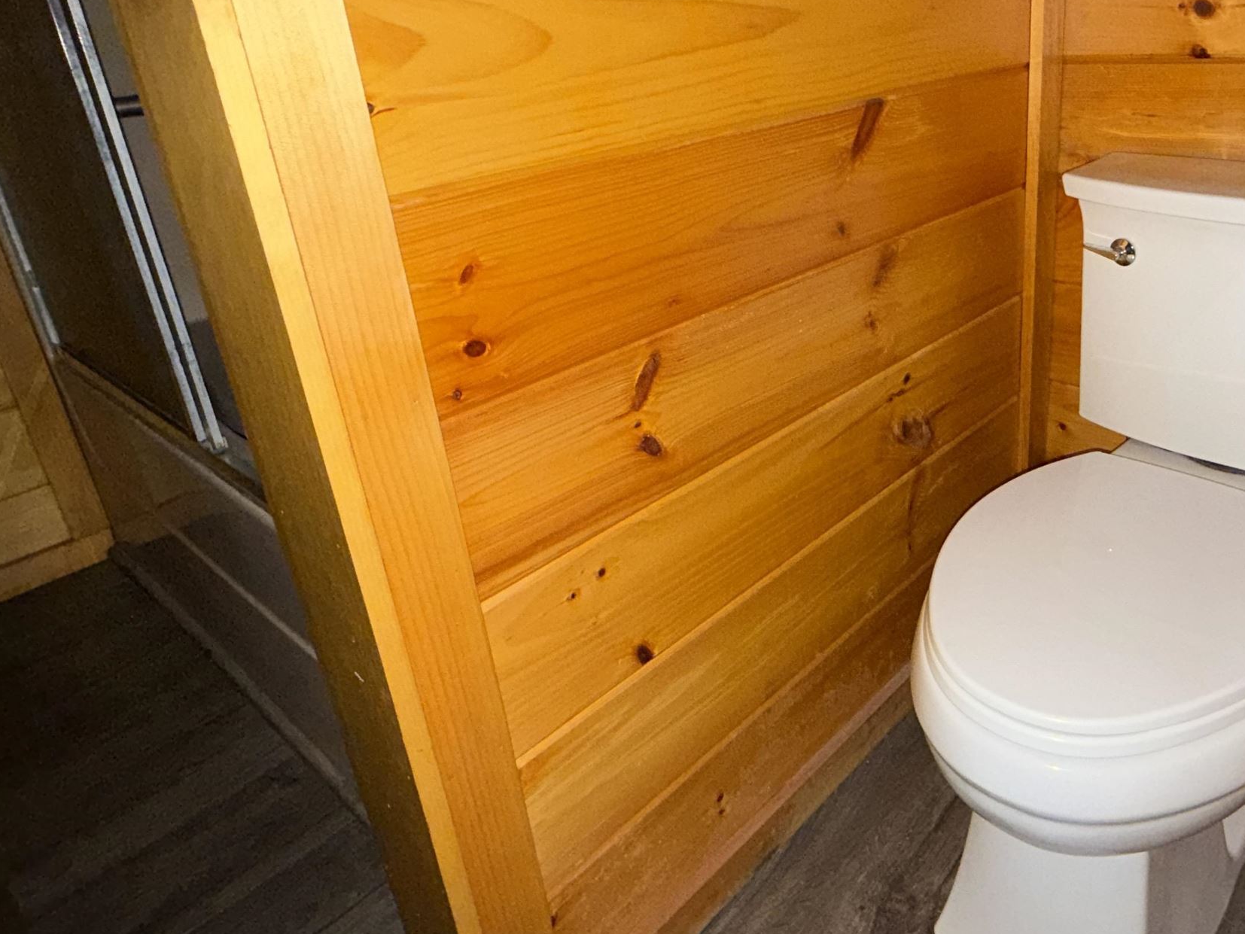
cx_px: 803
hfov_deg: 65.9
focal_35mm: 26
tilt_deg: -21.4
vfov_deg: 52.5
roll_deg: +4.2
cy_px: 353
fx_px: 935
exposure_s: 1/30
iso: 160
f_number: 2.2
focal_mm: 2.22
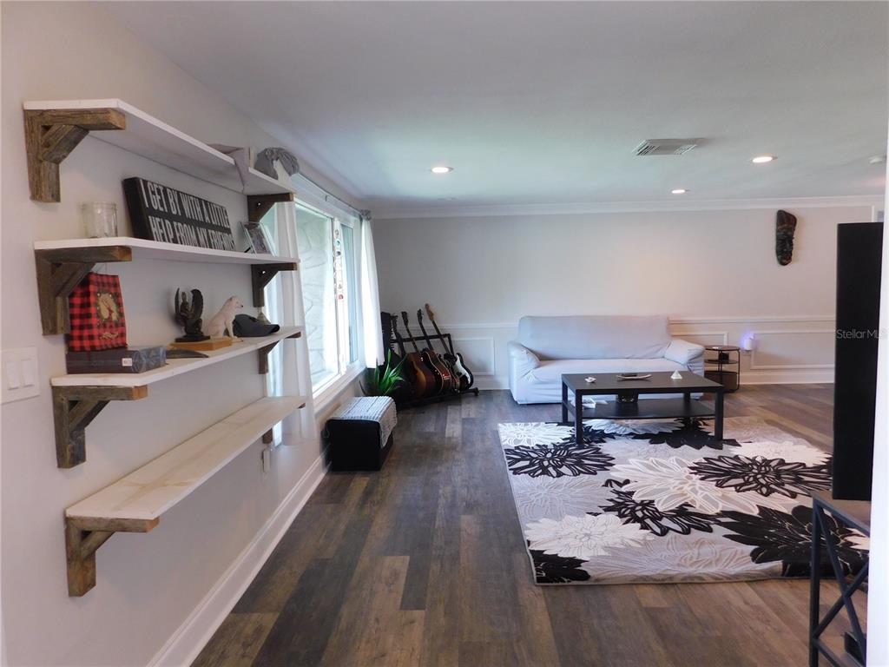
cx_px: 444
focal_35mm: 23
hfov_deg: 73.9
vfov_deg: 58.9
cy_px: 334
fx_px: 591
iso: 220
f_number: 3
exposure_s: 1/30
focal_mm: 4
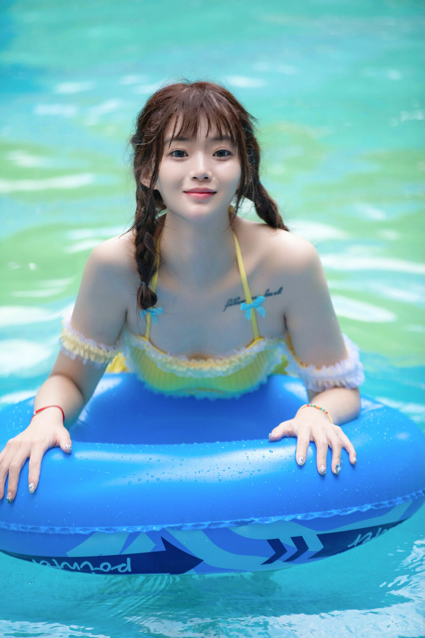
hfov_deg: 6.9
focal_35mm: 199
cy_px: 319
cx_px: 212
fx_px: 3524
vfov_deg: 10.3
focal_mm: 200
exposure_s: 1/400
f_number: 2.8
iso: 250
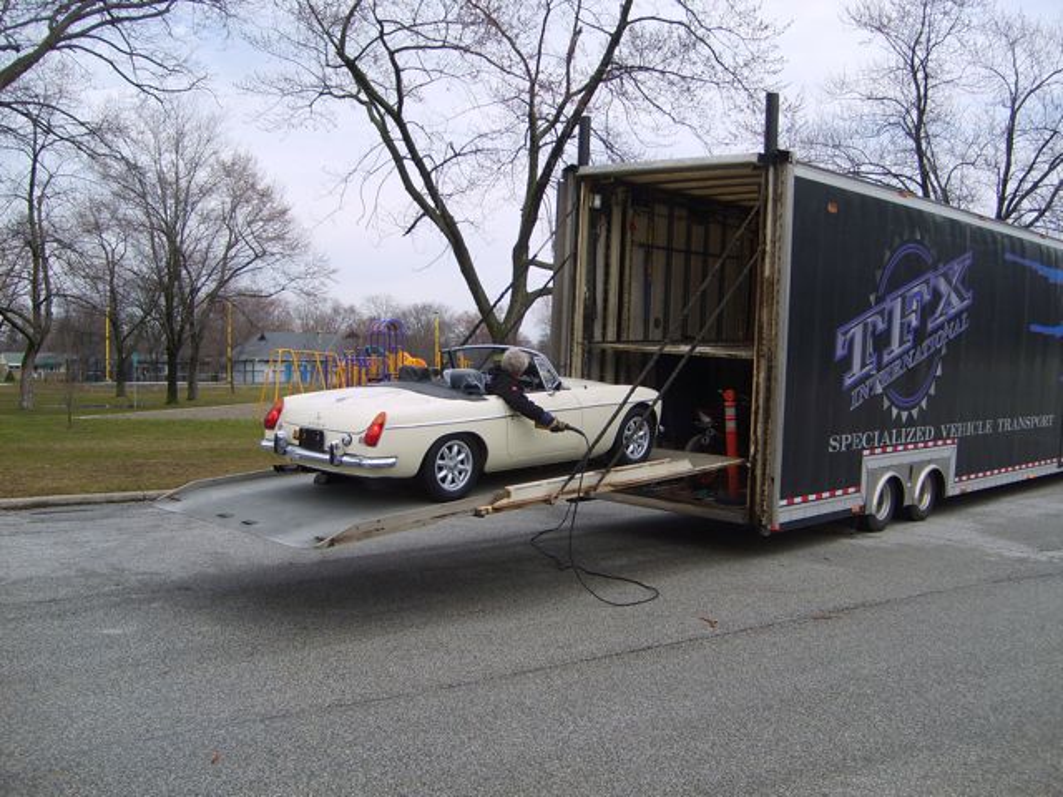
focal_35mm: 35
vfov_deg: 40.7
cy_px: 398
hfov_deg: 52.6
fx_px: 1075
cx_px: 532
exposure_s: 1/750
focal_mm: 5.8
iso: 50
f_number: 2.8
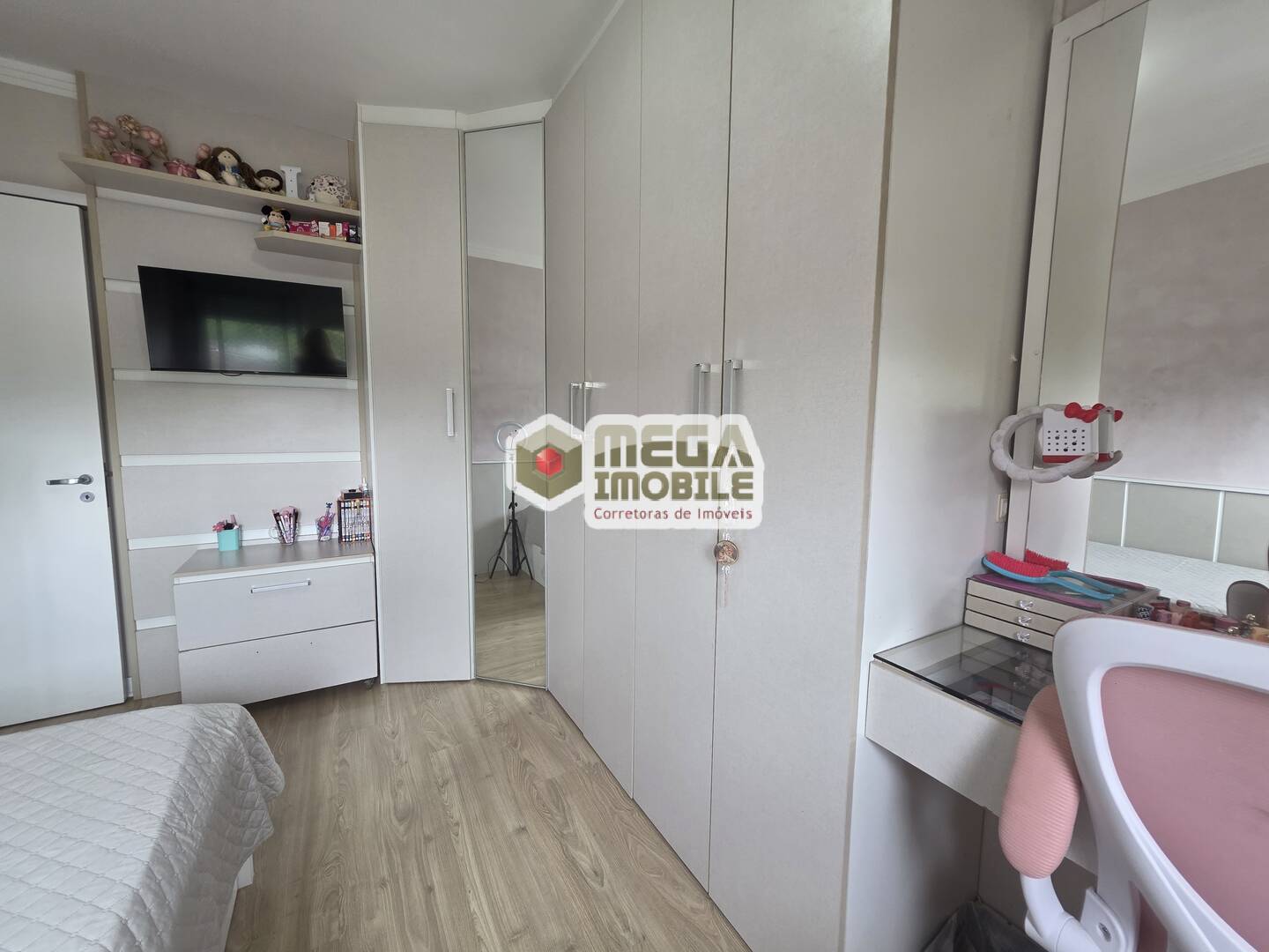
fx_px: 477
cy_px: 476
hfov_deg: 106.2
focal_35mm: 13
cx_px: 634
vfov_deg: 89.9
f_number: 1.9
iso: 160
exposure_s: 1/120
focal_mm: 2.2
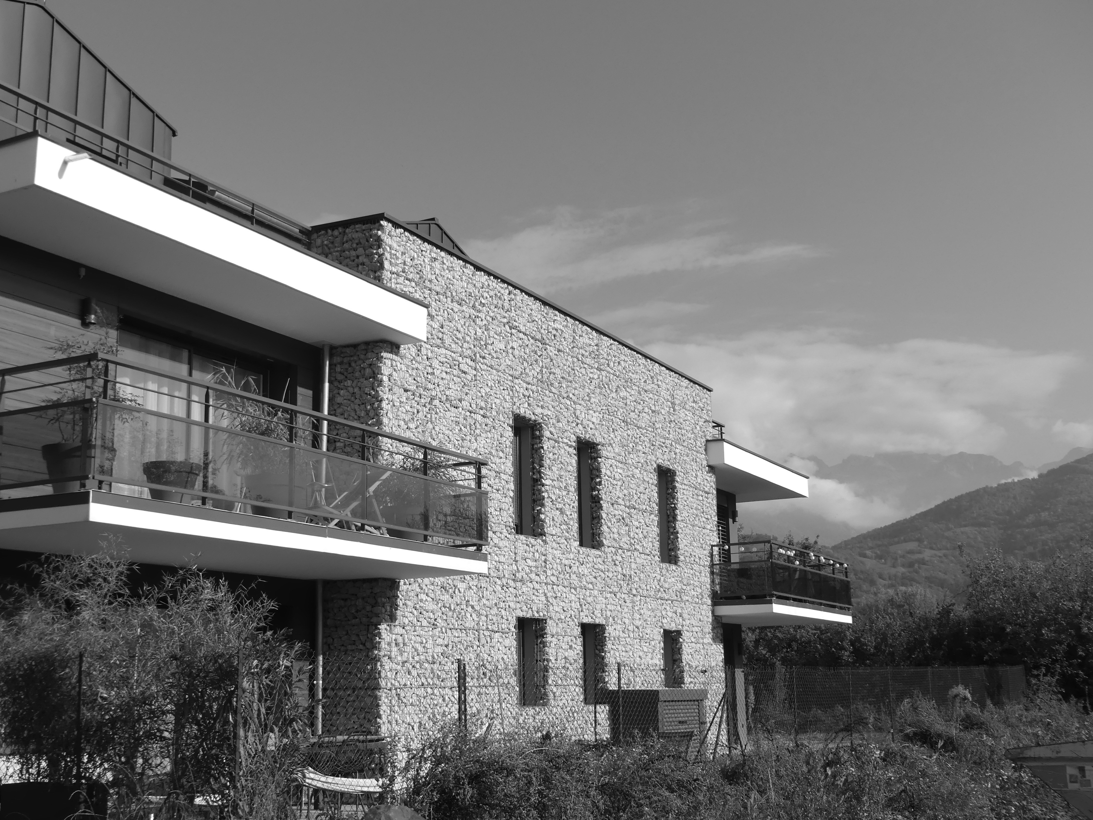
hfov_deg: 45.8
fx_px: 1295
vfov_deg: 35.1
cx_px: 546
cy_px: 410
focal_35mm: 41
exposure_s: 1/2000
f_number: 3.2
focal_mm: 7.4
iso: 100
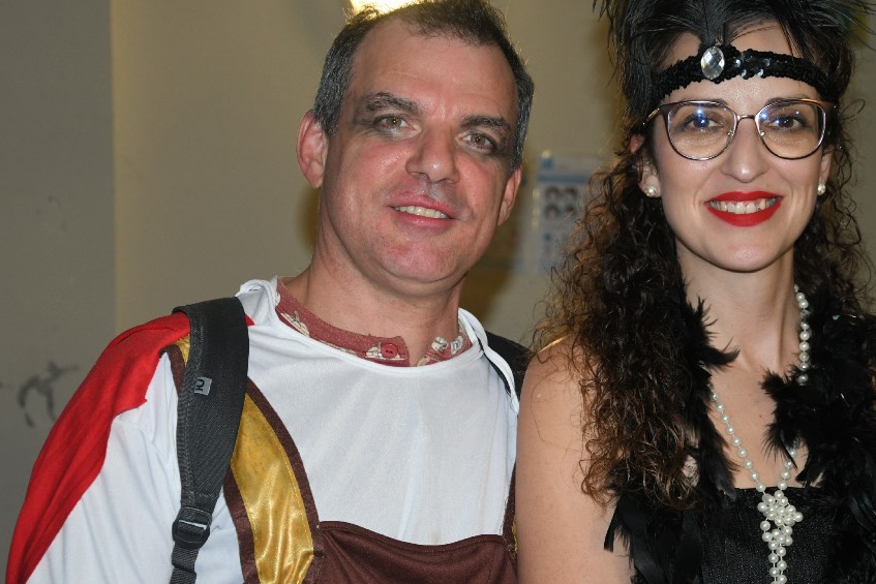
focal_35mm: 87
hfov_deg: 23.3
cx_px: 519
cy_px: 317
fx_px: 2117
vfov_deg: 15.7
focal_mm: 48
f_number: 4.8
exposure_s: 1/40
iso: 1000
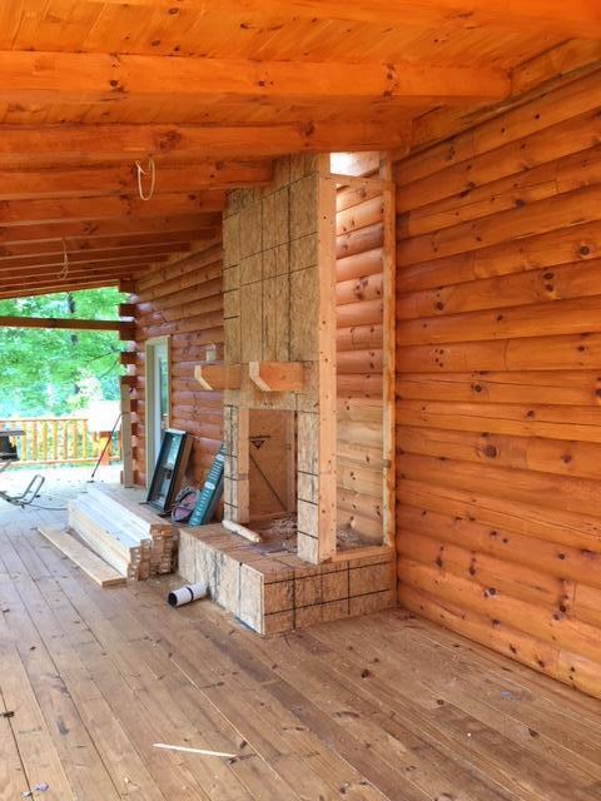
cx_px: 300
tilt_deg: -1.9
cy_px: 400
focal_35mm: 29
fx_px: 671
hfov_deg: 48.2
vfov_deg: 61.7
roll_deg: -0.2
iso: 25
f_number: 2.2
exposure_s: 1/60
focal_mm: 4.15
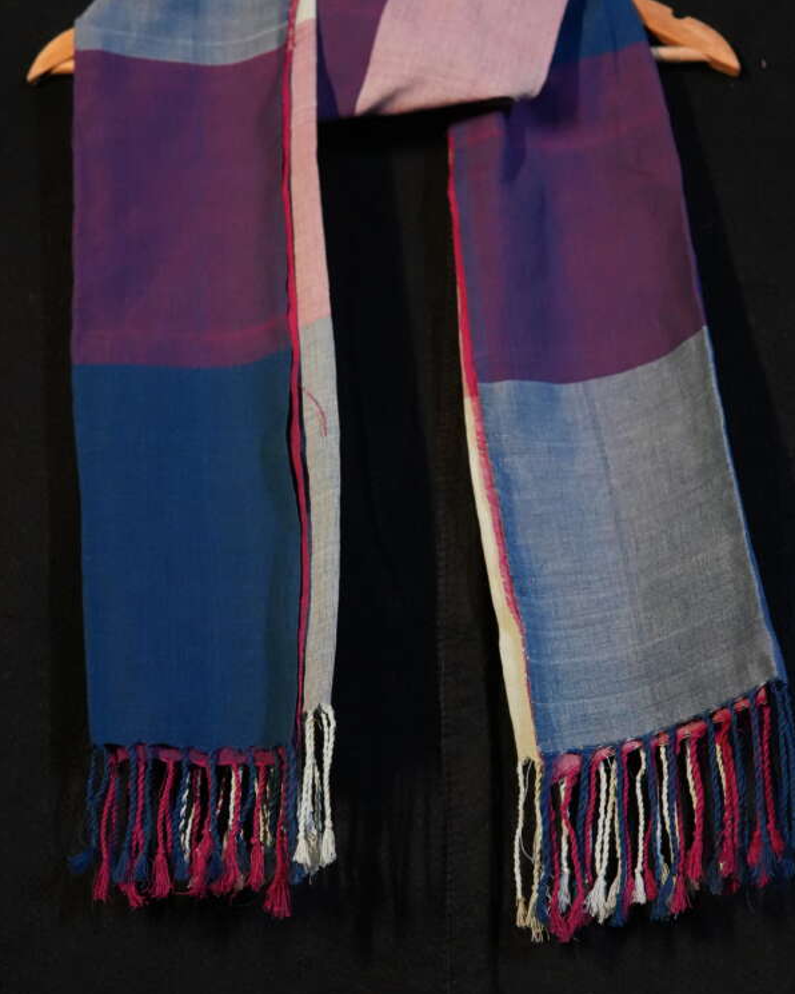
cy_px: 524
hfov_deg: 29.7
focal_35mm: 51
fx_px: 1500
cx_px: 398
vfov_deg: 36.6
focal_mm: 30
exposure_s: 1/320
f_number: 2.8
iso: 6400
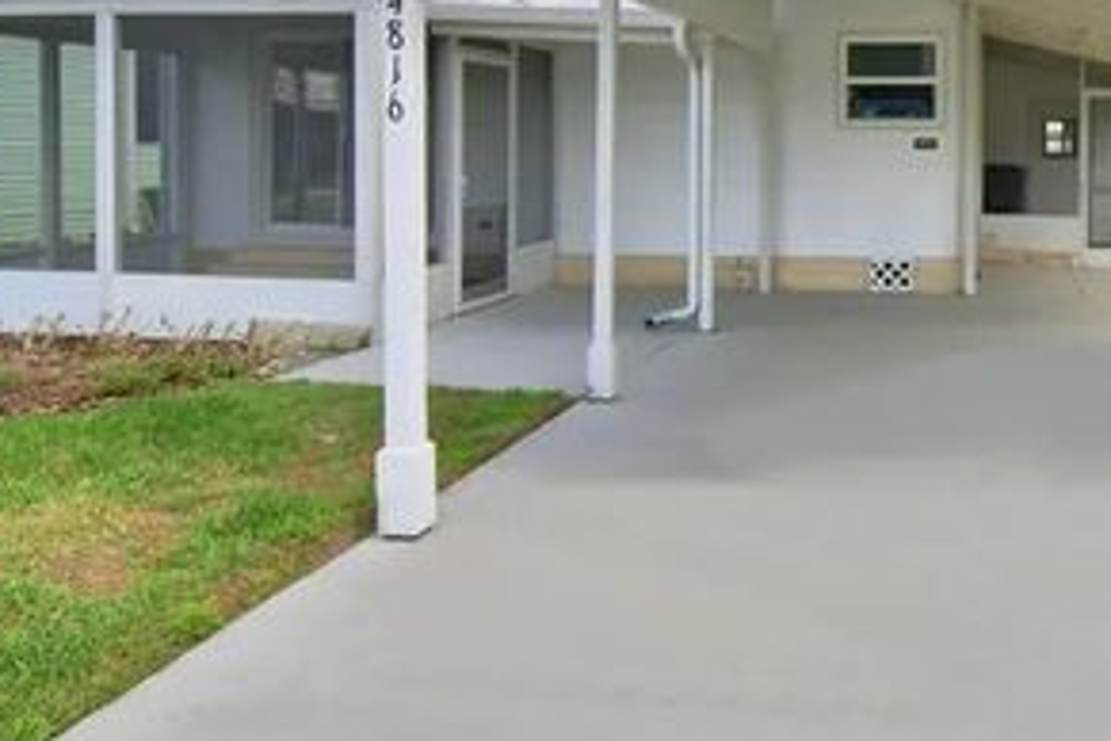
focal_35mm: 33
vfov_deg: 38.6
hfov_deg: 52.7
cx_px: 920
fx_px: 1018
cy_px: 160
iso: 100
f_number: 4.5
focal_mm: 10
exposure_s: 1/1000
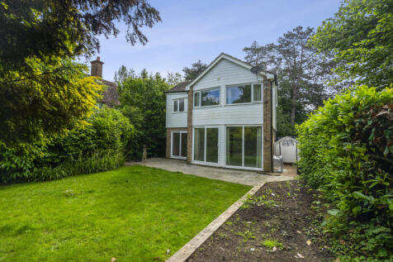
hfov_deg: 96.8
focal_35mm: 16
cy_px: 131
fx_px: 175
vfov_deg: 73.7
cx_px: 196
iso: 640
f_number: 10
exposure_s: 1/320
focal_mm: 16
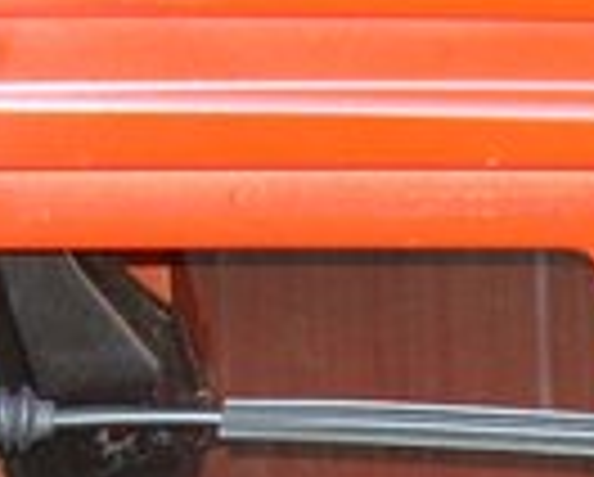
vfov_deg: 8.4
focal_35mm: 180
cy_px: 783
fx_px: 3169
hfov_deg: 10.4
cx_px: 806
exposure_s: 1/30
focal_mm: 7.8
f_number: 2.8
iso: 100
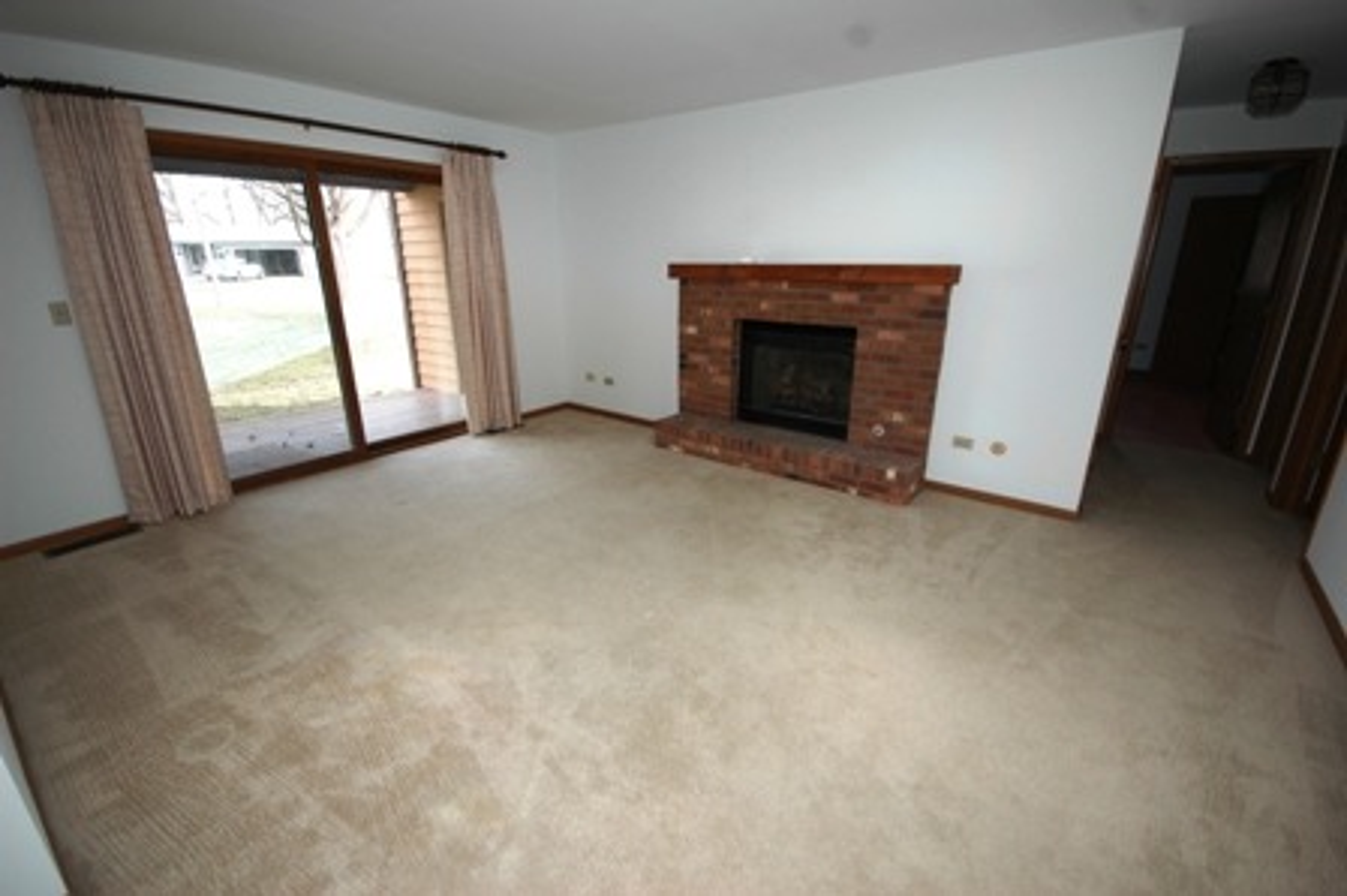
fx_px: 561
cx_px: 674
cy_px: 448
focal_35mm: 15
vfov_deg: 77.2
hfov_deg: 100.4
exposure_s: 1/60
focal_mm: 10
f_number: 4
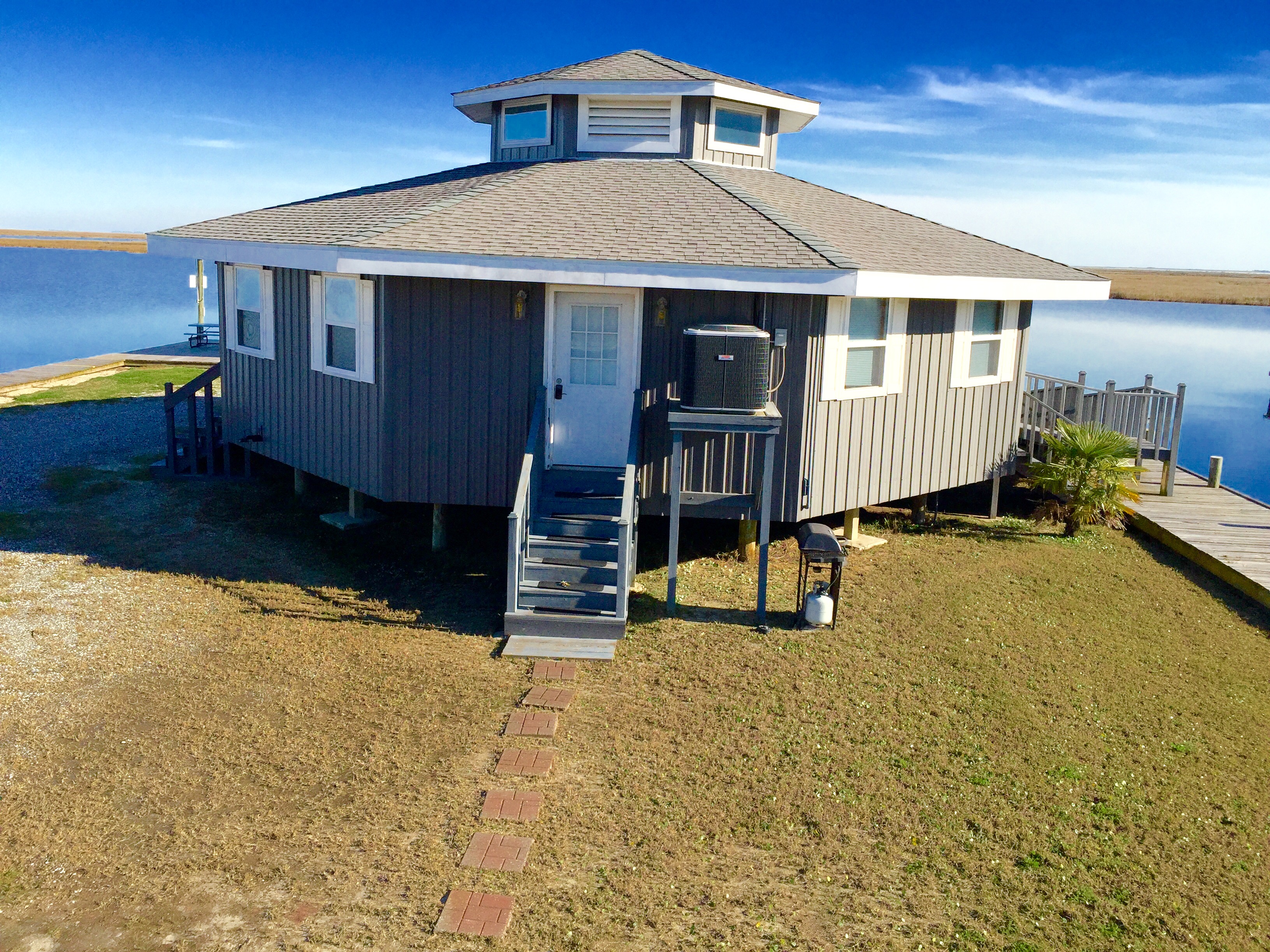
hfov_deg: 61.7
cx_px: 635
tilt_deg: -10.7
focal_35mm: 29
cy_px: 476
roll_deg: -2.6
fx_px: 1064
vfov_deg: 48.2
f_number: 2.2
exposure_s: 1/3300
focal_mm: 4.15
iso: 32
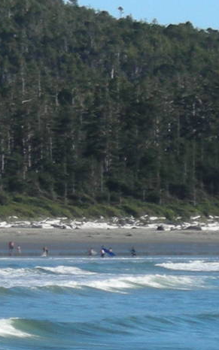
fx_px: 5045
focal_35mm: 528
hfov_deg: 2.5
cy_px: 418
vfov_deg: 4.0
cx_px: -99
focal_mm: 19.2
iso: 50
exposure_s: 1/242
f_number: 5.3
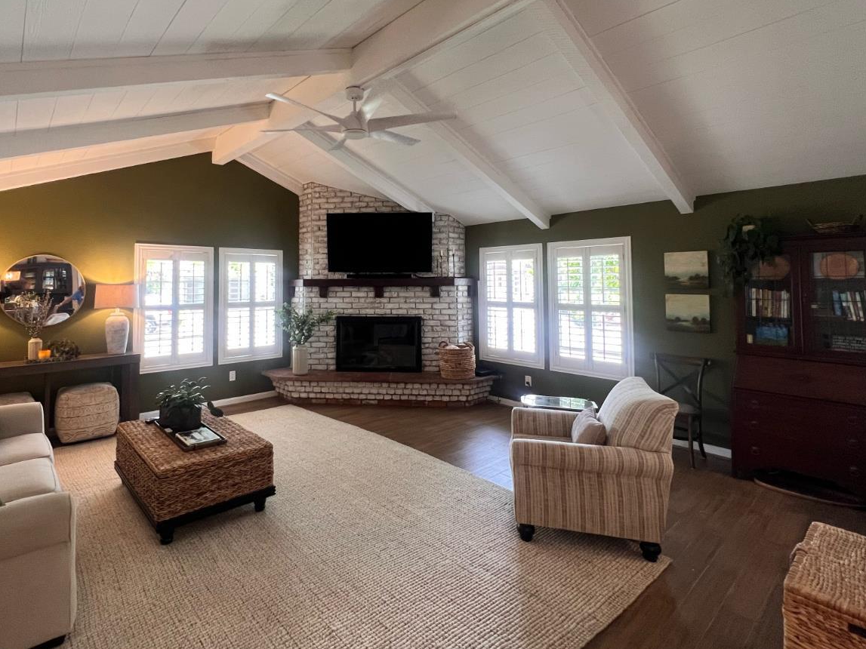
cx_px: 372
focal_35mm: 17
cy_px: 263
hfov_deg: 90.5
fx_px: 425
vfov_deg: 74.0
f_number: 1.8
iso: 250
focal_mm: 1.57
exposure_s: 1/60
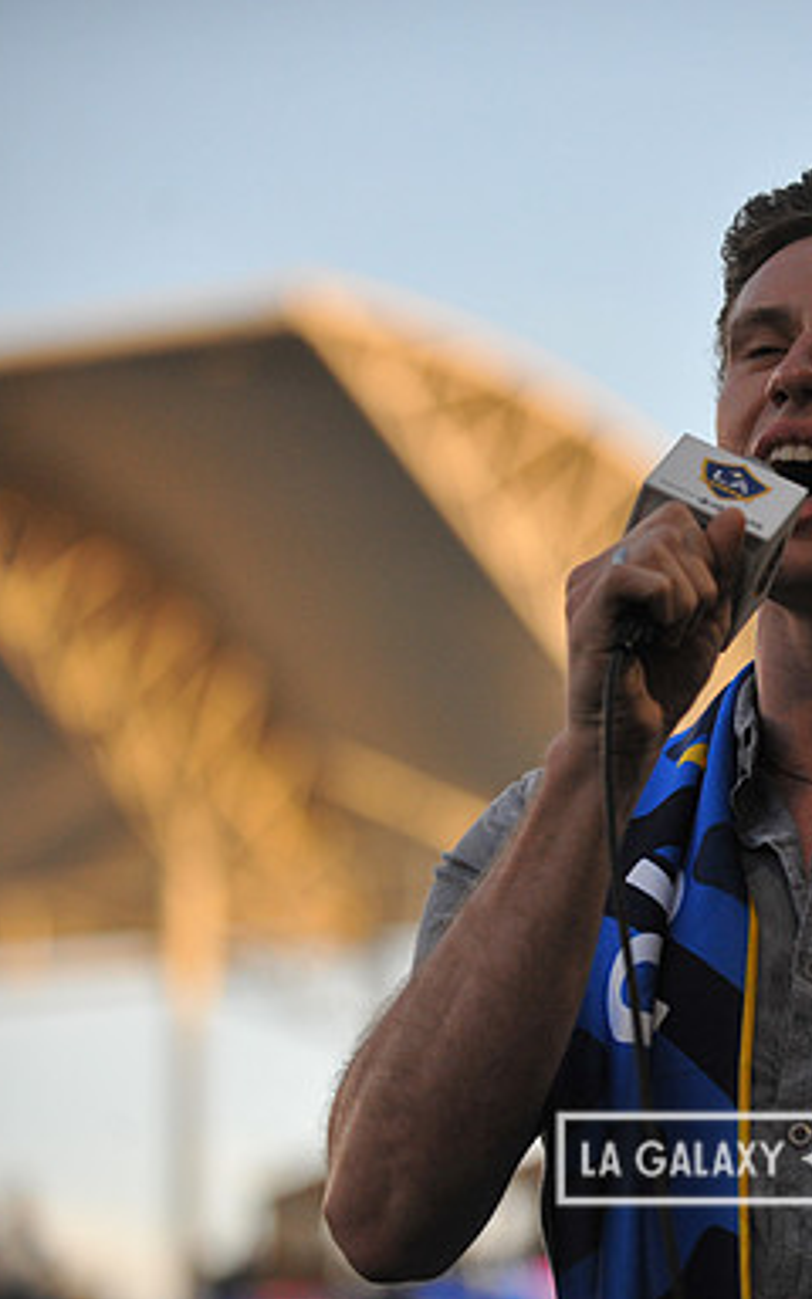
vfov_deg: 13.3
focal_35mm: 157
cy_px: 650
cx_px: 795
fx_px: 5559
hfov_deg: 8.3
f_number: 2.8
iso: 1600
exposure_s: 1/6400
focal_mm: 102
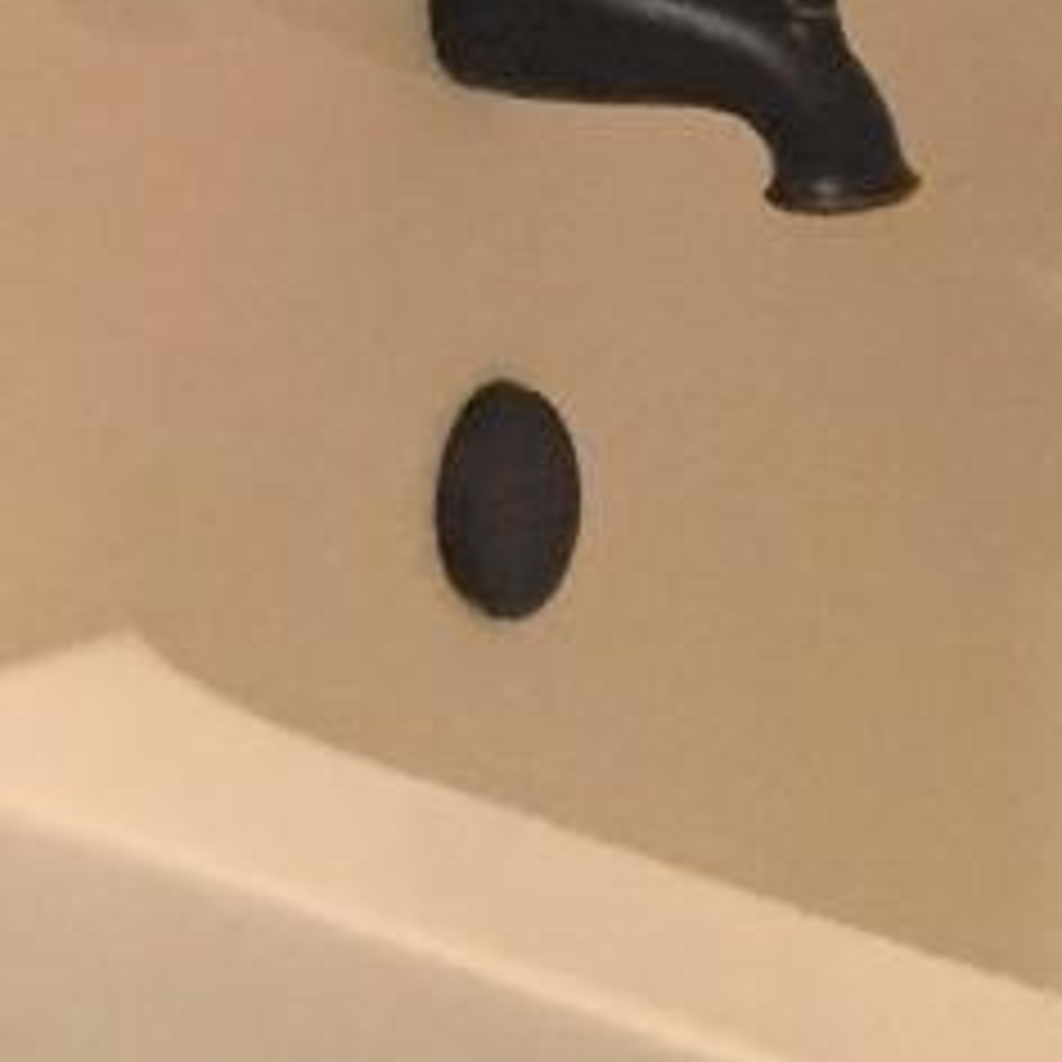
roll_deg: +0.2
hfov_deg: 7.5
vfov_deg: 7.1
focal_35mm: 217
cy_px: -2200
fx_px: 7532
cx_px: -1449
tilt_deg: -0.9
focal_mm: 4.15
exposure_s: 1/30
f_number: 2.2
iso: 200
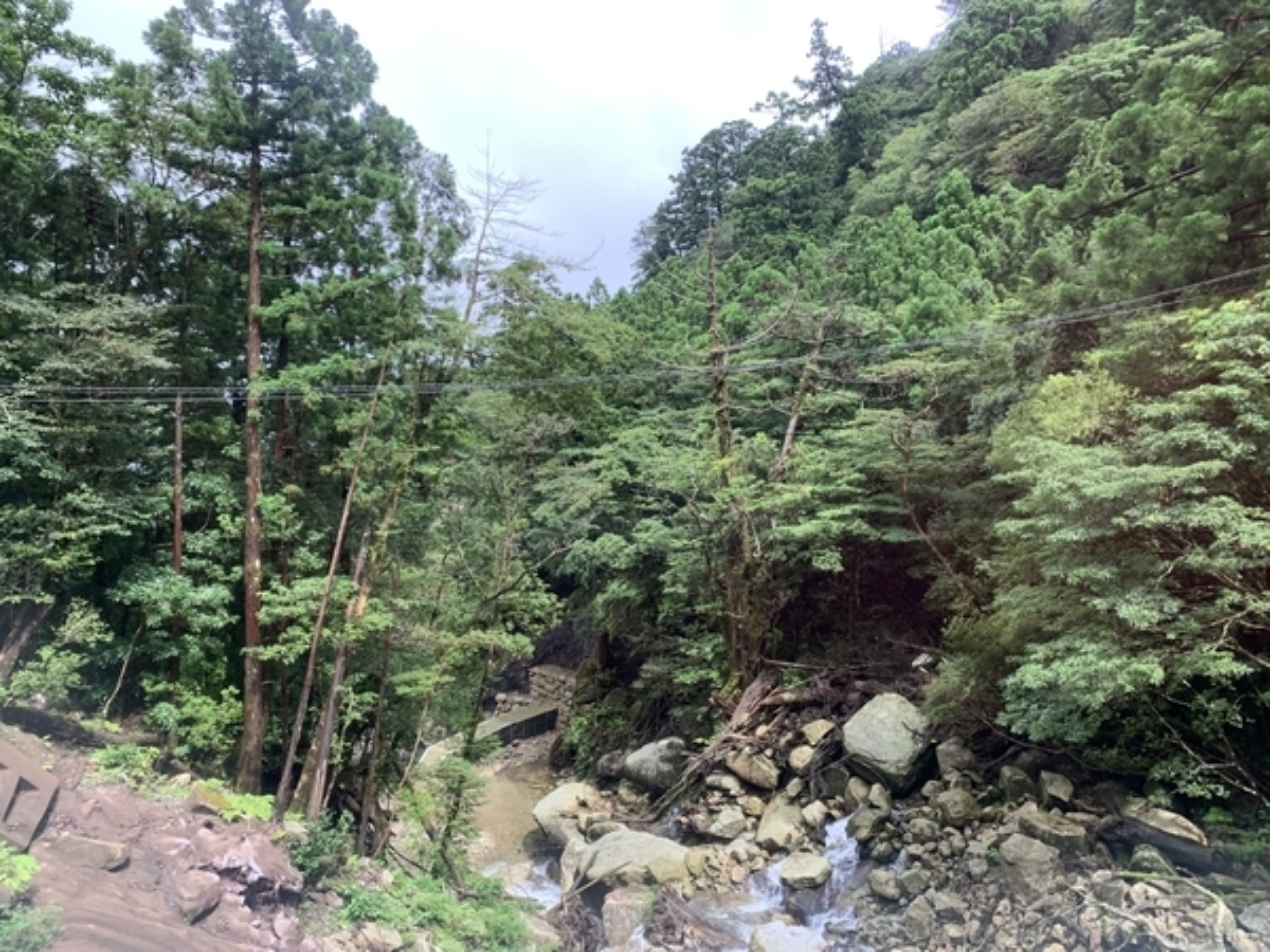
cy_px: 476
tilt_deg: -4.8
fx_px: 954
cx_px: 635
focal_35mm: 26
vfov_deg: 53.1
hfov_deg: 67.3
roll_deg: +5.8
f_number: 1.8
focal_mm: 4.25
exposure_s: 1/121
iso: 40
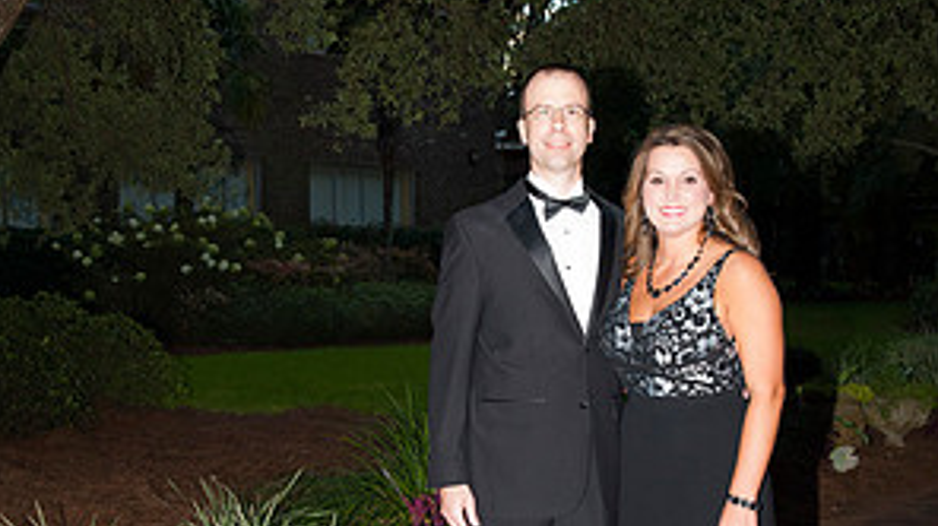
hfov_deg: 30.2
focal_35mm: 70
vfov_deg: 17.1
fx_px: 1740
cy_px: 387
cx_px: 467
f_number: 9
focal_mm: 44
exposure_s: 1/160
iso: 2000
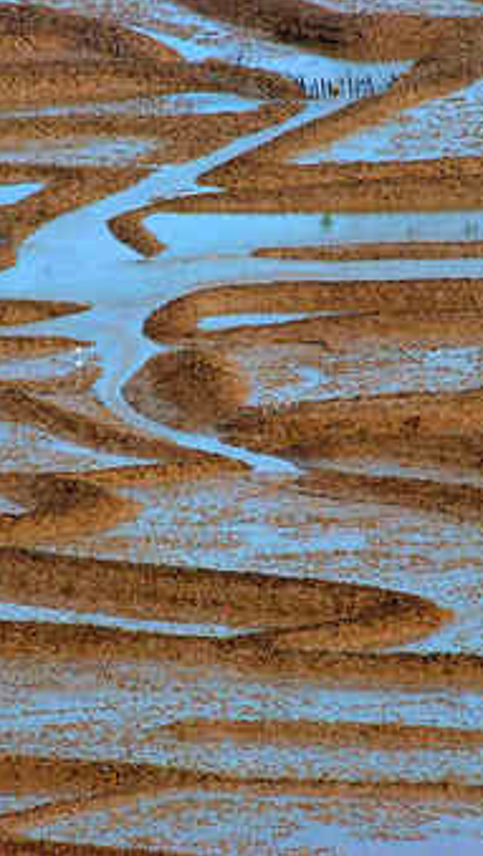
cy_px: 428
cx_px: 255
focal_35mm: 710
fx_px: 16145
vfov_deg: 3.0
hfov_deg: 1.7
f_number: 11
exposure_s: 1/250
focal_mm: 300
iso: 100
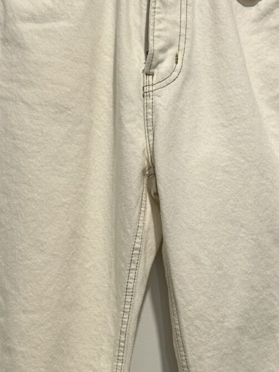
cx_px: 155
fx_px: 848
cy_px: 364
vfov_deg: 23.7
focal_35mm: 79
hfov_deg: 18.7
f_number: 1.5
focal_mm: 5.7
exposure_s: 1/60
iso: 80
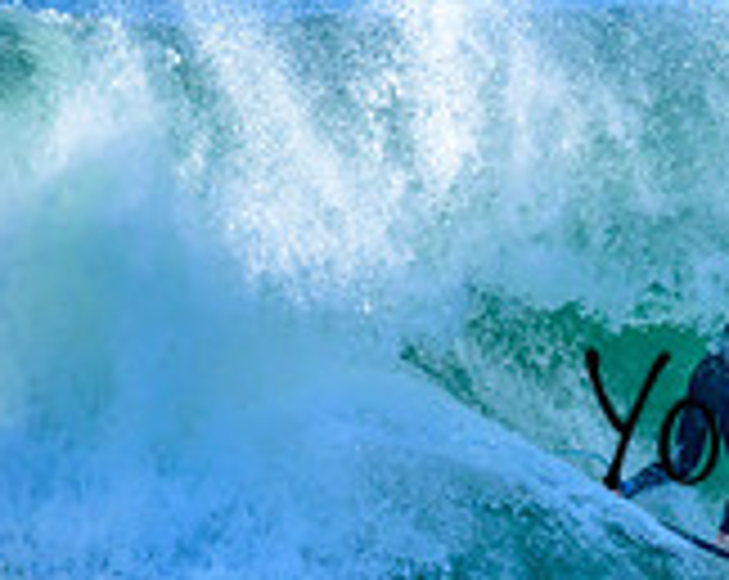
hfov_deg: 0.7
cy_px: 380
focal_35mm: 2695
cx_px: 1048
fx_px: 58041
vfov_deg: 0.6
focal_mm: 800
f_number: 8
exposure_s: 1/2000
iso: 900
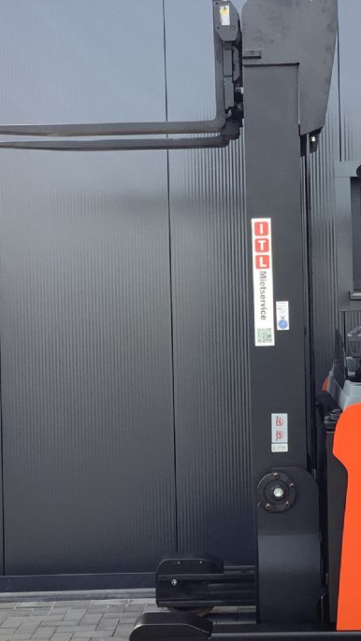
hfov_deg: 19.0
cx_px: 257
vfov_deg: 33.3
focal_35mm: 63
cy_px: 320
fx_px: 1072
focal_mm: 3.3
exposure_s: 1/185
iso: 25
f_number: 2.4
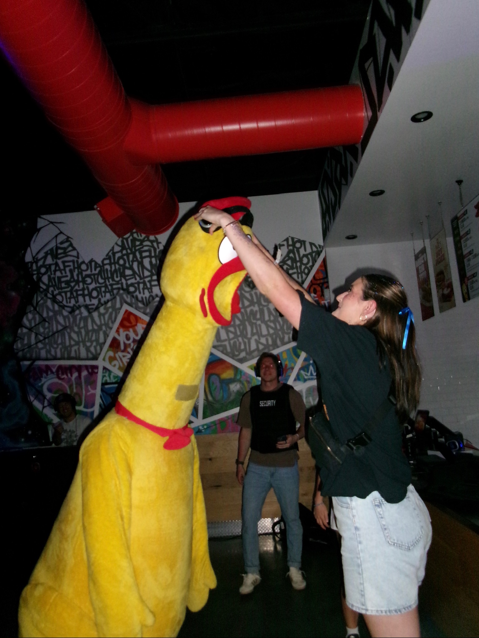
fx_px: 517
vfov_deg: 63.4
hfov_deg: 49.7
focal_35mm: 28
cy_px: 319
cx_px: 240
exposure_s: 1/50
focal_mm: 5.1
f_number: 3.9
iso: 700
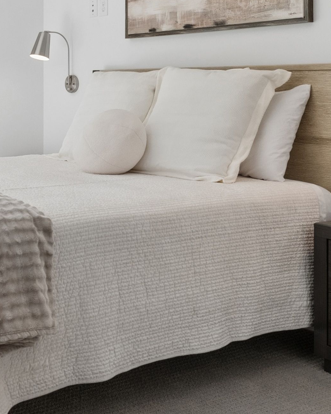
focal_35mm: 52
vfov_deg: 34.9
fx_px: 637
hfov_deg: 25.8
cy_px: 87
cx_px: -76
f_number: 9
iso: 800
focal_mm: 17
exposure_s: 1/320
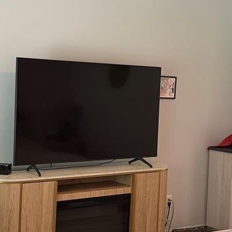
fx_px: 538
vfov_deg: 24.3
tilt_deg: -5.1
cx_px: 111
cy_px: 122
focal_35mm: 71
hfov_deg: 24.3
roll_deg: -3.2
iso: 320
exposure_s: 1/60
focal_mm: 6.76
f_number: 1.78
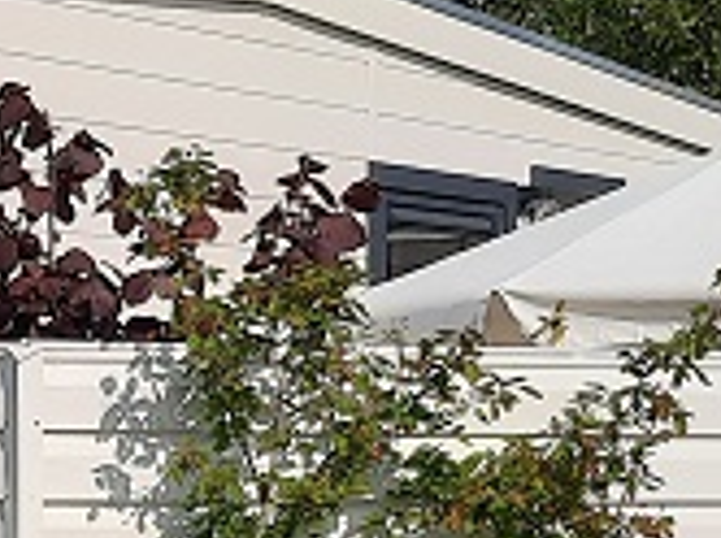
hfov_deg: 13.5
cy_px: 659
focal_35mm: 145
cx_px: 69
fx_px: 3016
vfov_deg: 10.0
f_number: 2
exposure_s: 1/2033
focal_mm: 4.6
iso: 32
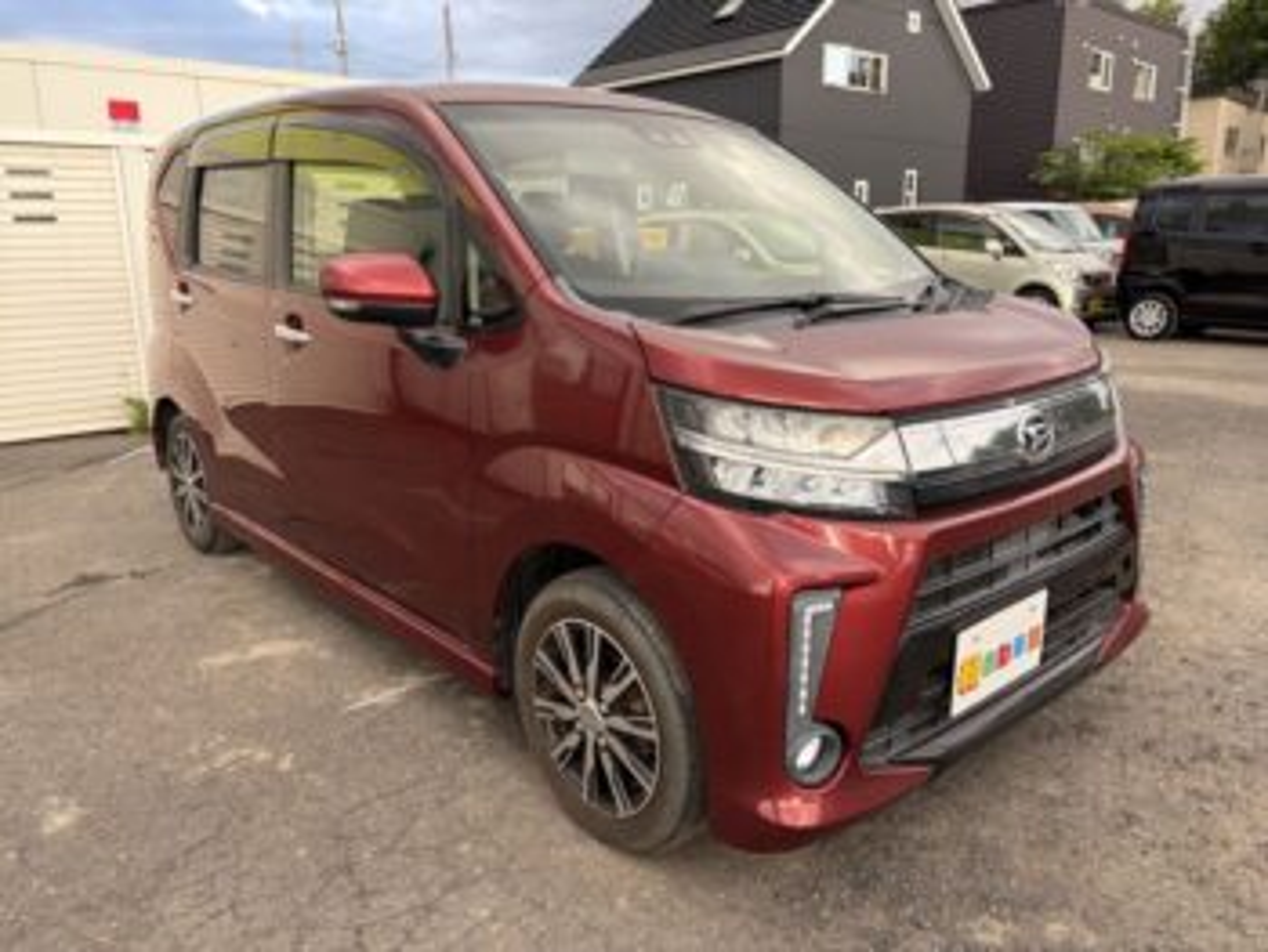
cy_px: 476
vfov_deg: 53.1
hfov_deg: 67.3
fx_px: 953
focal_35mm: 26
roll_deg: +1.1
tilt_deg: -13.3
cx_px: 634
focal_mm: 5.96
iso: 50
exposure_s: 1/399
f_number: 1.6
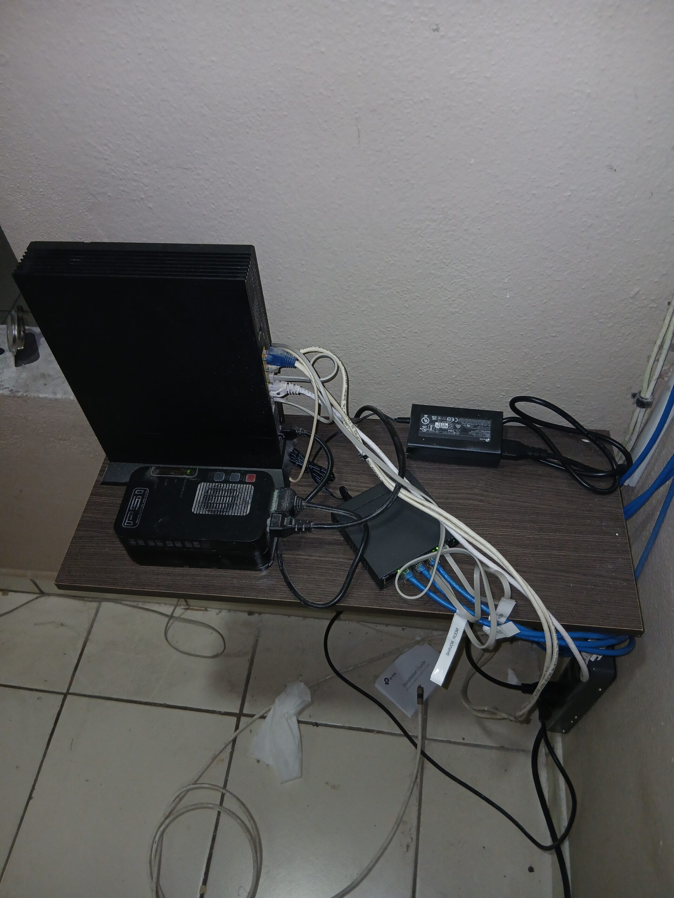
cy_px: 449
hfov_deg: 53.1
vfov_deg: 67.3
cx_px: 337
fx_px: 675
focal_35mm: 26
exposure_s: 1/60
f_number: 1.8
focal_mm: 3.98
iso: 125
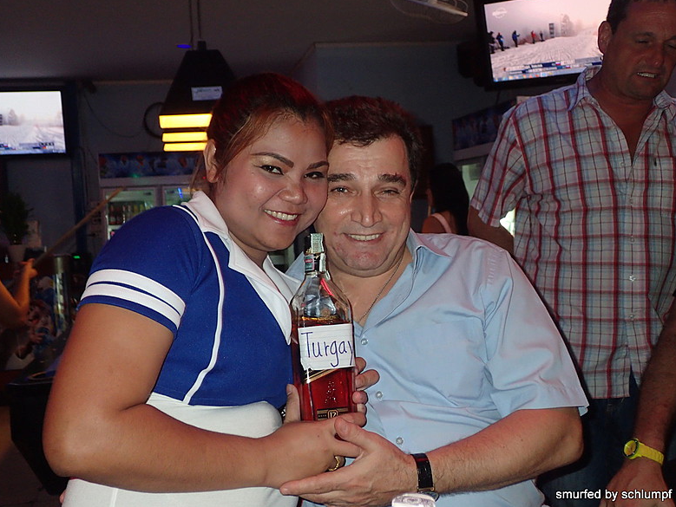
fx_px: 762
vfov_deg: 36.8
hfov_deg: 47.8
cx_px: 341
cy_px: 256
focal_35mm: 39
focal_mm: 6.86
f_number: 2.7
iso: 400
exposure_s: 1/40
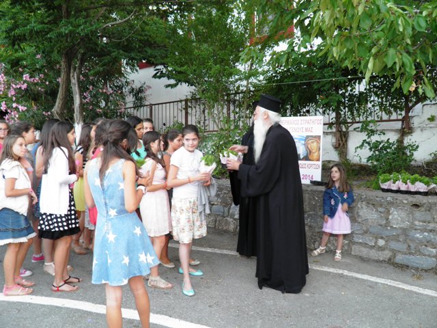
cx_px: 218
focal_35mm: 28
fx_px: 353
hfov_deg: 63.4
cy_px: 164
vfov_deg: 49.7
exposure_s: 1/30
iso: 100
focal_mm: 4.9
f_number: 2.8
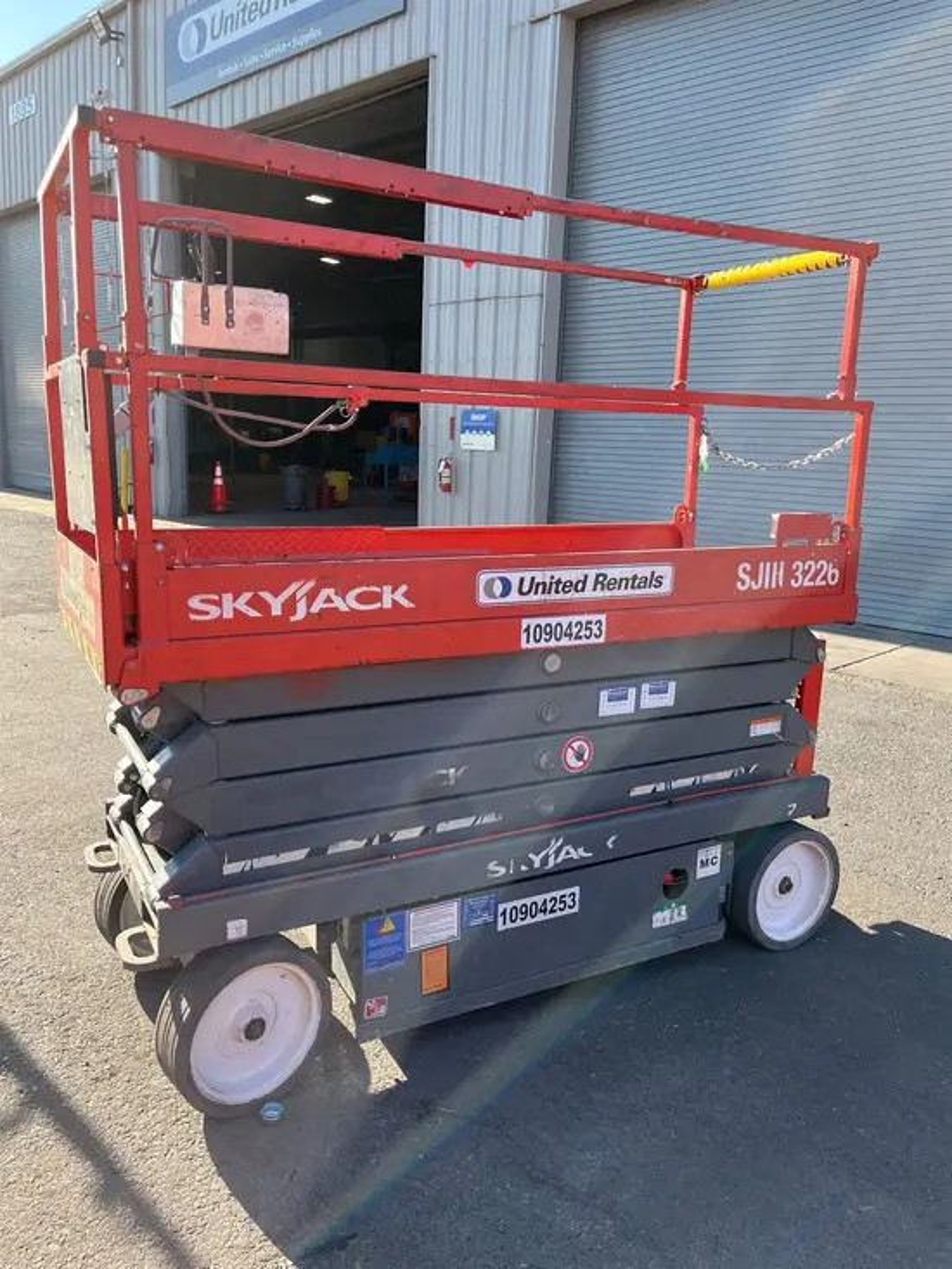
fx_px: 953
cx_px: 476
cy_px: 634
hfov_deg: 53.1
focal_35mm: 26
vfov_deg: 67.3
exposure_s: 1/766
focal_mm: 5.1
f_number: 1.6
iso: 50
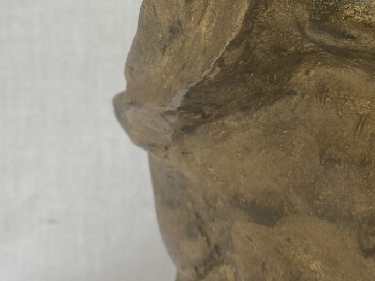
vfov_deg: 14.7
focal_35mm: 97
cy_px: -62
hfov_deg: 19.6
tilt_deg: -17.1
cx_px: 379
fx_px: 1051
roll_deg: +1.0
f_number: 1.8
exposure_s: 1/100
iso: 40
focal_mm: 4.25
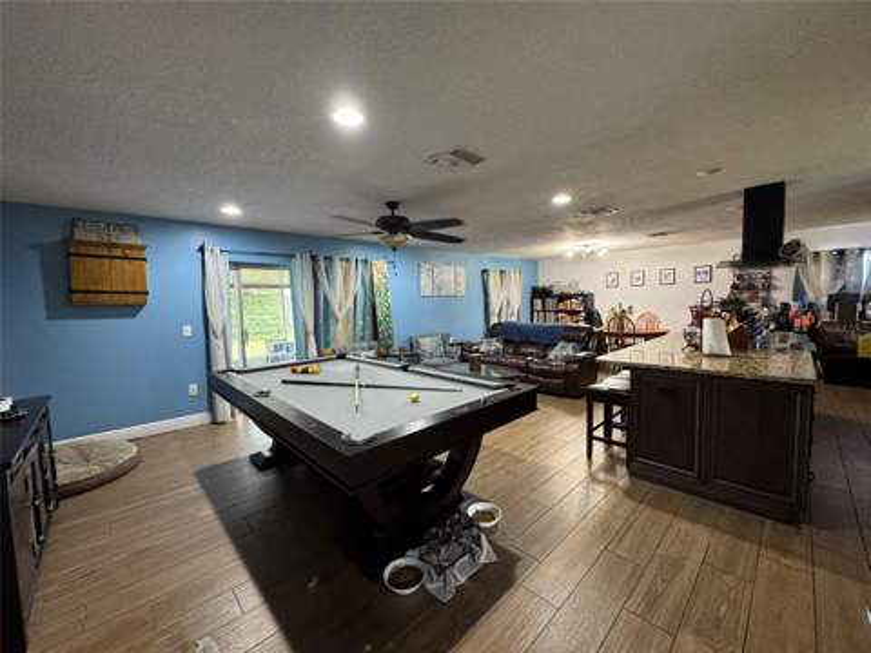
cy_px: 326
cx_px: 436
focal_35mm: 14
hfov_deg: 102.1
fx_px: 352
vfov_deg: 85.7
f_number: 2.2
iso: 500
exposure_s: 1/60
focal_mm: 2.22
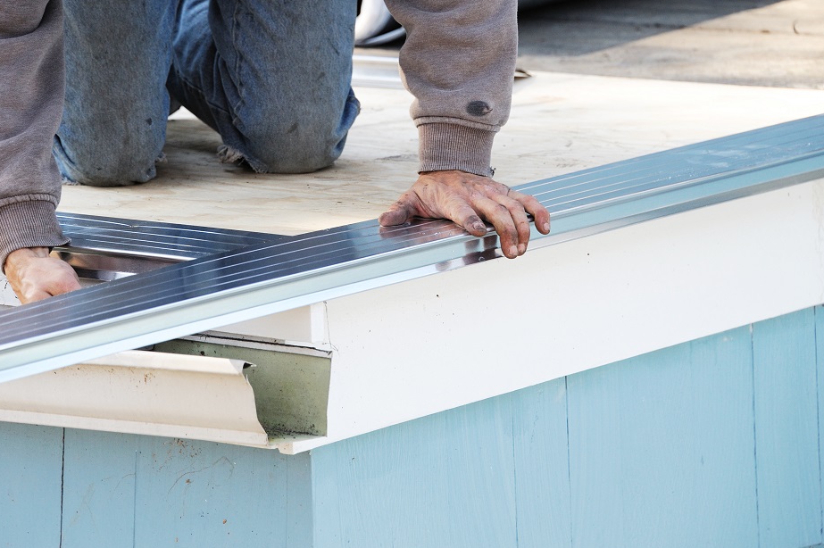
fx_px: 5352
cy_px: 199
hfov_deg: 8.8
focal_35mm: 234
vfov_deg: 5.9
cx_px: 359
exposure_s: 1/320
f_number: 6.3
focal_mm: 180
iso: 800
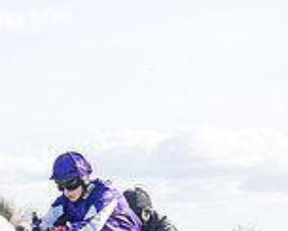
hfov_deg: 5.7
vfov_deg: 4.7
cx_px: -364
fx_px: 2799
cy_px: 349
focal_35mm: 328
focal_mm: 70
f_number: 4
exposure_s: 1/1600
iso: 400
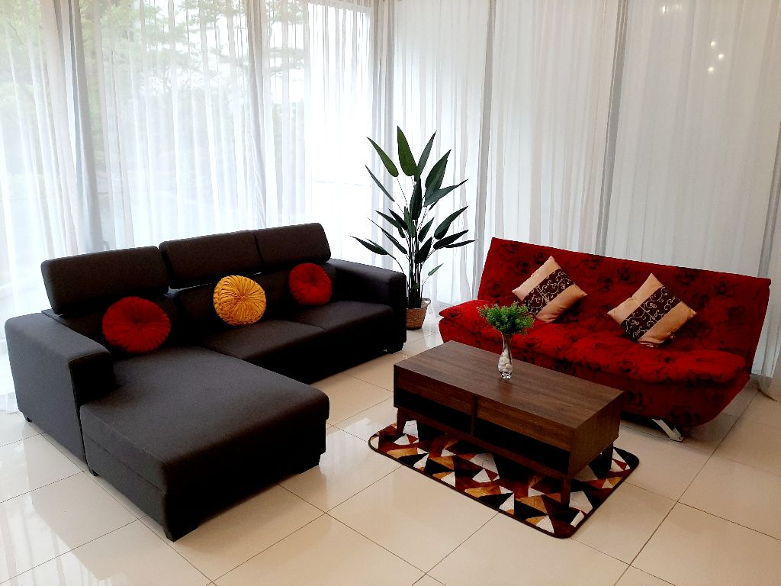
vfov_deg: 53.1
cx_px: 390
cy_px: 293
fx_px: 587
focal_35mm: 26
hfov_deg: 67.3
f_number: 1.7
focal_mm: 3.93
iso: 64
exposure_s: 1/50
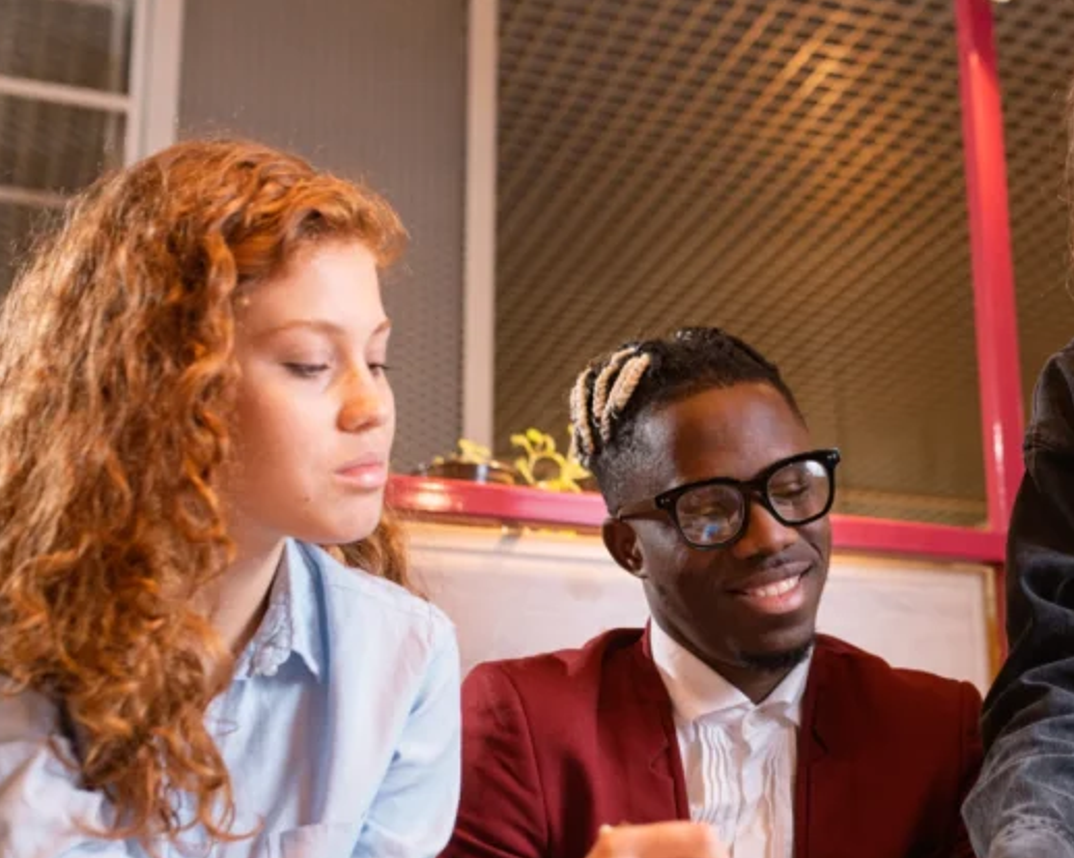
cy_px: 554
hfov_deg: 28.7
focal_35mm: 65
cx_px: 817
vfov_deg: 23.4
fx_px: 2065
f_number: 2.8
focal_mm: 35
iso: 640
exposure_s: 1/160
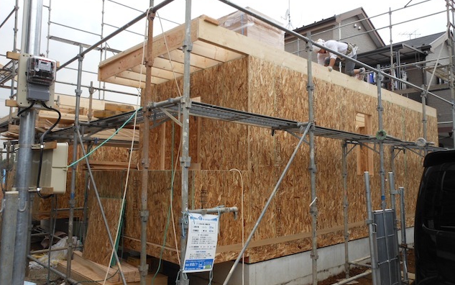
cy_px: 141
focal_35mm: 30
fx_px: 372
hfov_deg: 62.9
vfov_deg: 41.9
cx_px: 228
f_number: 3.7
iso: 80
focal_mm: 5
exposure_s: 1/125
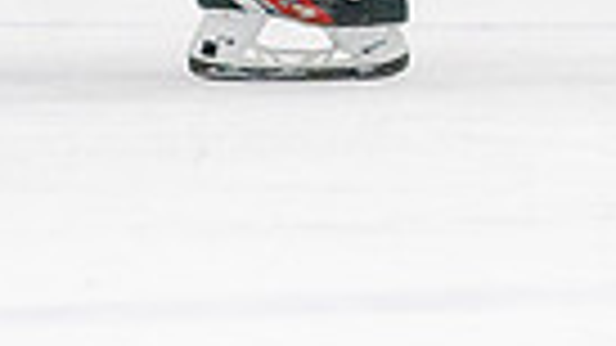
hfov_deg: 1.8
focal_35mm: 1171
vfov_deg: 1.0
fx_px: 19123
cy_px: -323
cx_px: 397
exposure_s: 1/1250
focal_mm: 200
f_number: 2.8
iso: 3200
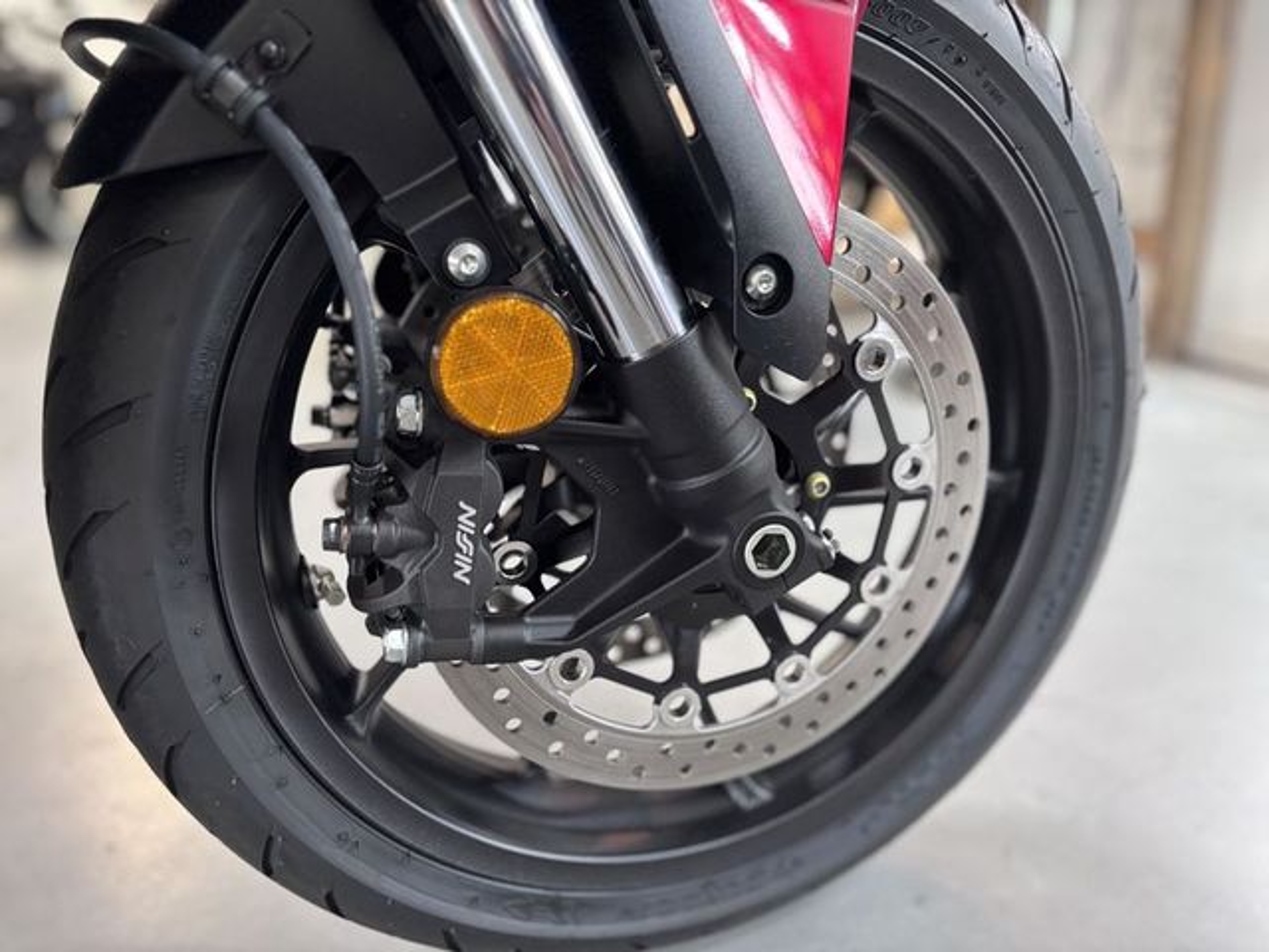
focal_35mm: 26
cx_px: 634
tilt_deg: -19.1
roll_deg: +2.3
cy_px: 476
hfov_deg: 67.3
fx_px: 953
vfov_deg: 53.1
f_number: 1.6
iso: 500
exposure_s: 1/50
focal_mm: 5.96
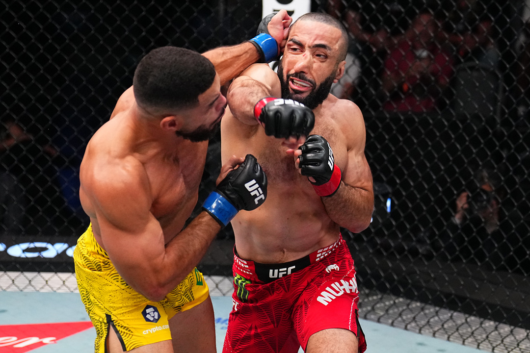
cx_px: 265
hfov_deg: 28.8
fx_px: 1030
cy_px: 176
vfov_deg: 19.5
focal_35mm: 70
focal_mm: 70
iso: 5000
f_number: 2.8
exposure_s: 1/1600
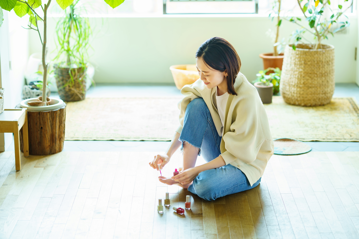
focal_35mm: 85
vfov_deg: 16.1
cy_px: 120
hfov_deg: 23.9
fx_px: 848
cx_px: 180
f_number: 2.2
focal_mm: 85
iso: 200
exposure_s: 1/80
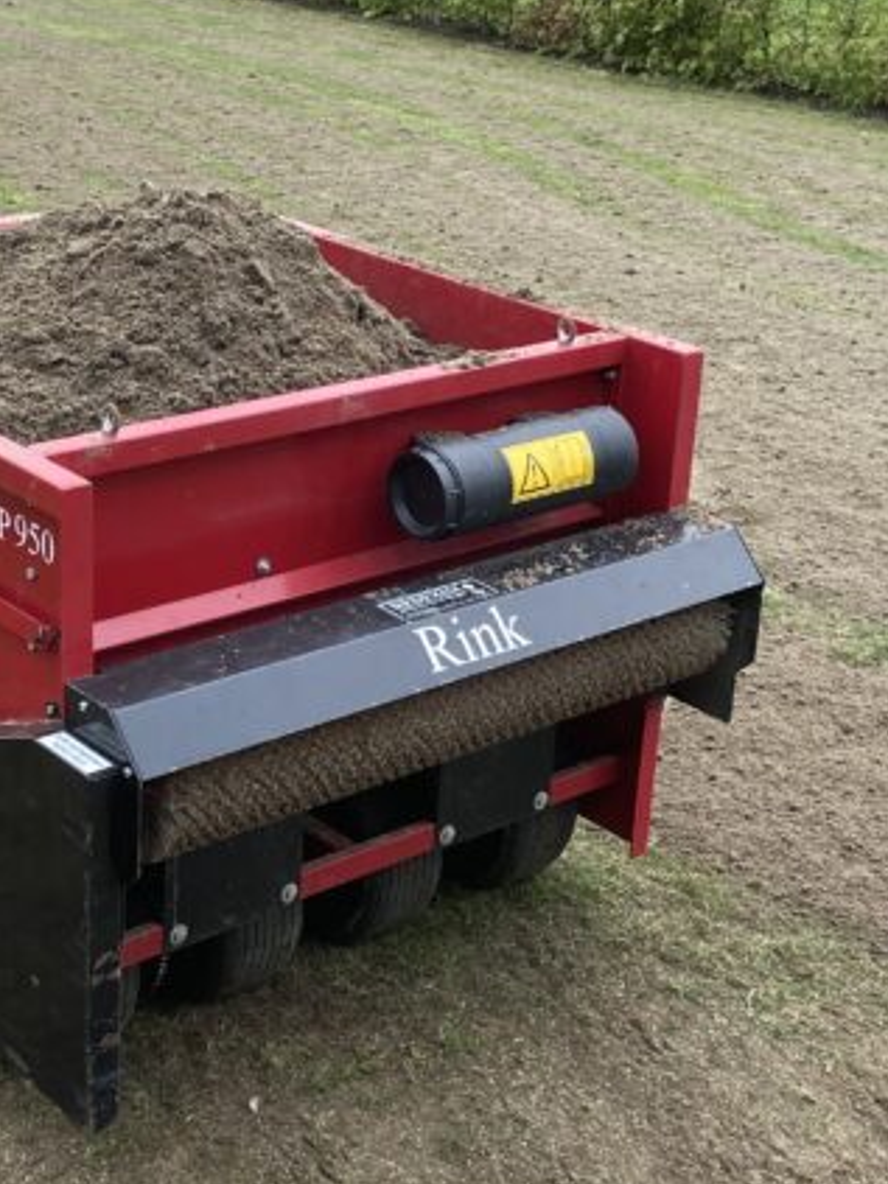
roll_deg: -4.6
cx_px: 308
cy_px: 633
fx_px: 2156
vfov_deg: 30.7
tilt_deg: -20.5
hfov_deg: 23.2
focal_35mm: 63
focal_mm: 4.25
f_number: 1.8
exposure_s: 1/738
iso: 32
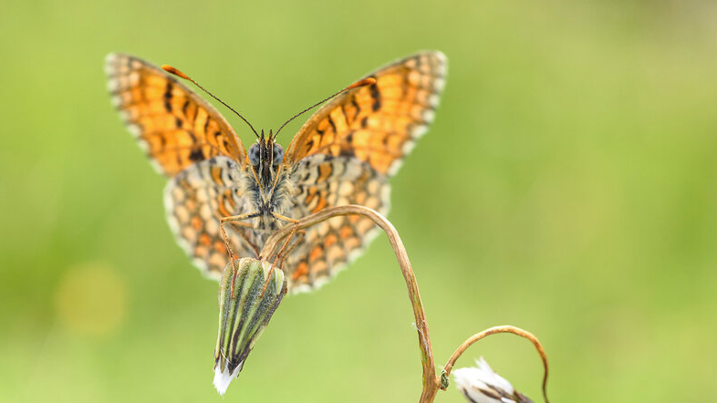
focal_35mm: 64
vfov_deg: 18.8
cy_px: 222
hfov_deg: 32.8
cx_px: 356
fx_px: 1217
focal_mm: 60
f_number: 10
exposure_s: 1/100
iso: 320
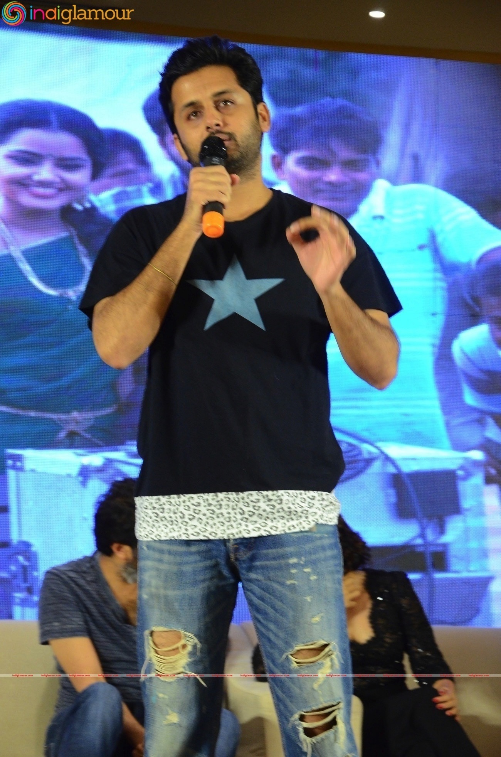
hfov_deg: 12.1
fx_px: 2359
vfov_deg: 18.2
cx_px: 250
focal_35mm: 112
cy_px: 378
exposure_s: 1/80
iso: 2000
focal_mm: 75
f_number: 5.6
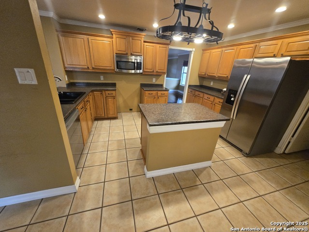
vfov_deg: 89.9
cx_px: 154
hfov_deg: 106.2
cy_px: 116
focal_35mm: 13
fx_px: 116
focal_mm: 1.7
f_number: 2.2
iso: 500
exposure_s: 1/60
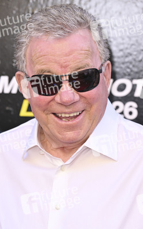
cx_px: 67
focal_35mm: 139
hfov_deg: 9.4
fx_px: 868
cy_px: 114
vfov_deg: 15.0
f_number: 5.6
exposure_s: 1/250
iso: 640
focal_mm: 135
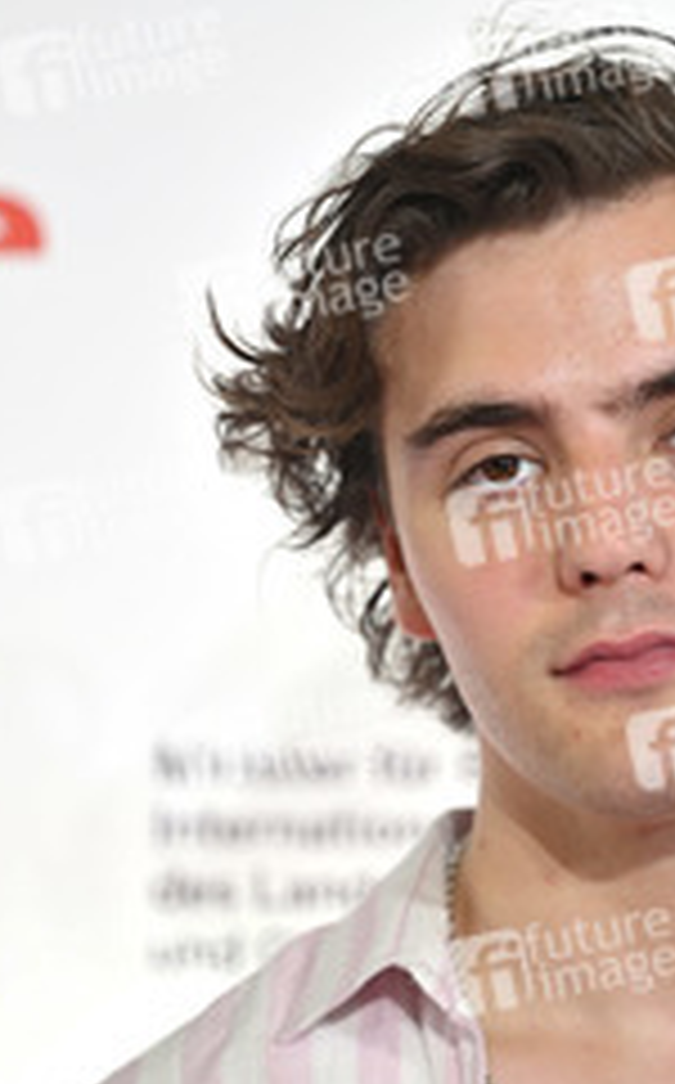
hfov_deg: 6.2
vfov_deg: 10.0
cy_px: 625
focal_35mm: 210
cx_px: 623
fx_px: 6200
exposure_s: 1/320
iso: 250
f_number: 2.8
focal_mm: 110
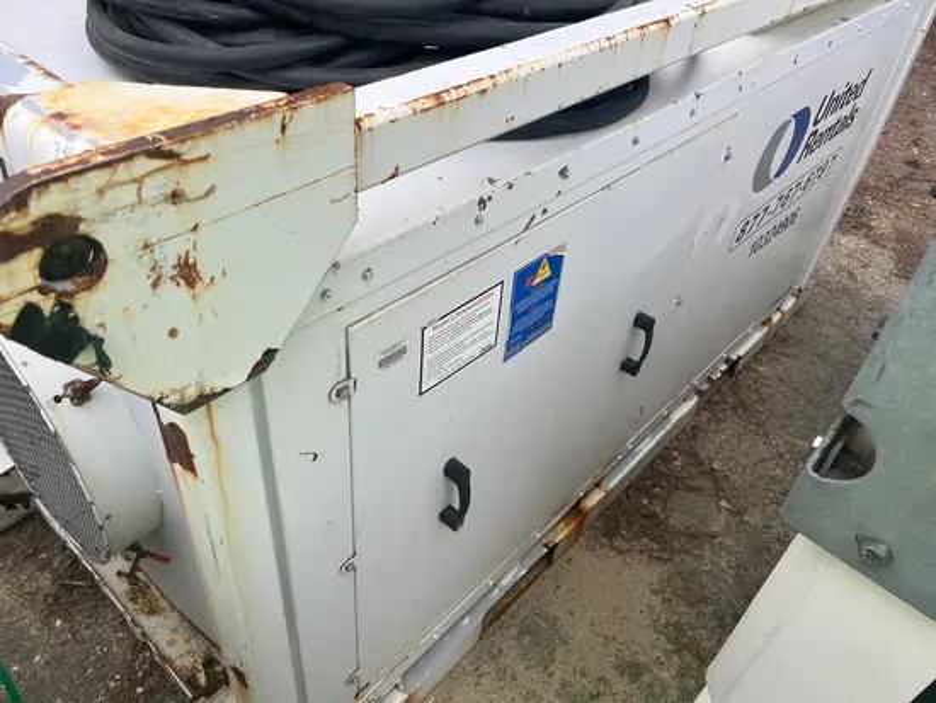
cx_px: 468
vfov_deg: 53.1
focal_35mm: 26
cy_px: 352
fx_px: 703
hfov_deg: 67.3
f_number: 1.6
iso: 50
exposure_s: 1/422
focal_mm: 5.1
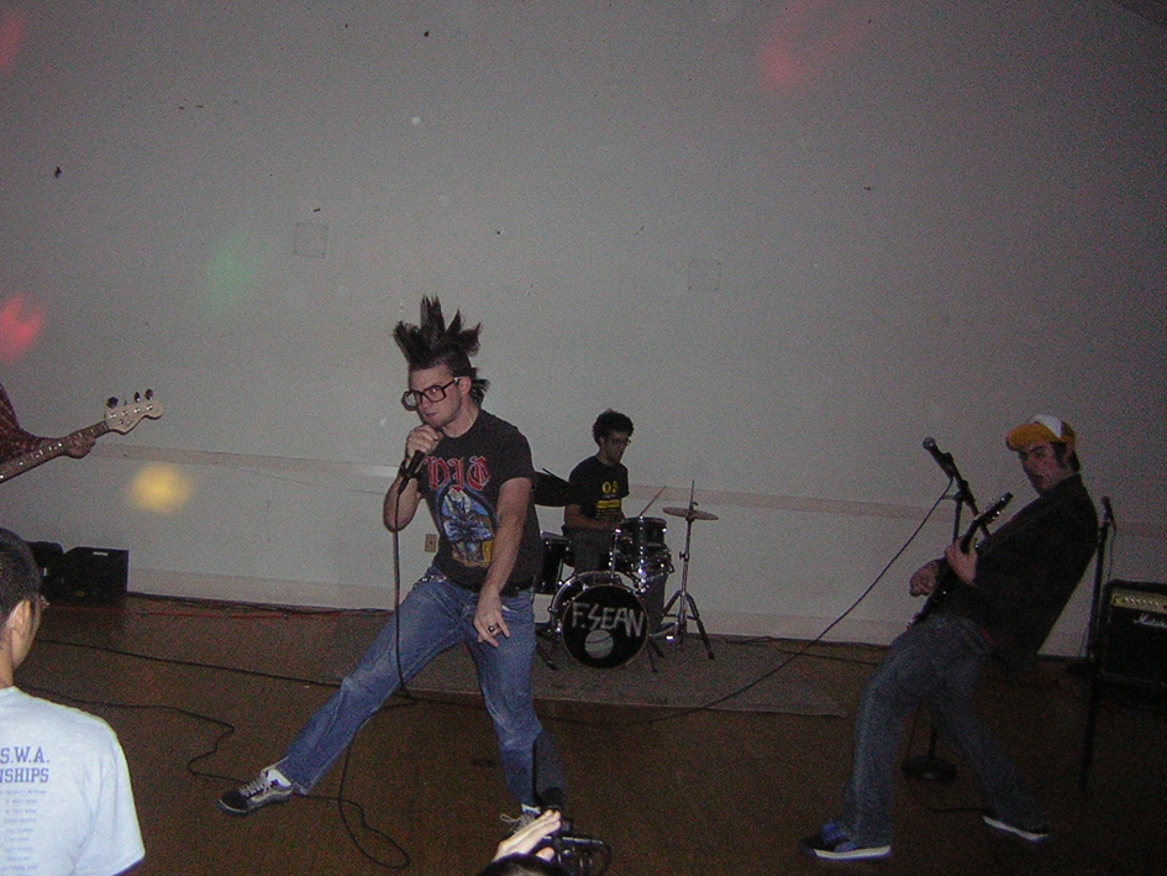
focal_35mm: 39
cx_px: 553
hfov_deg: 47.8
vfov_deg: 36.8
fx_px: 1315
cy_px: 437
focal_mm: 4.7
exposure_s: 1/60.1
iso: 200
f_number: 2.6
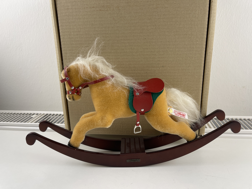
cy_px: 94
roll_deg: +0.9
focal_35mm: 25
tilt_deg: -16.4
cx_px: 126
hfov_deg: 69.4
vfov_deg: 54.9
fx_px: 182
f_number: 1.6
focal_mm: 5.1
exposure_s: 1/120
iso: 32
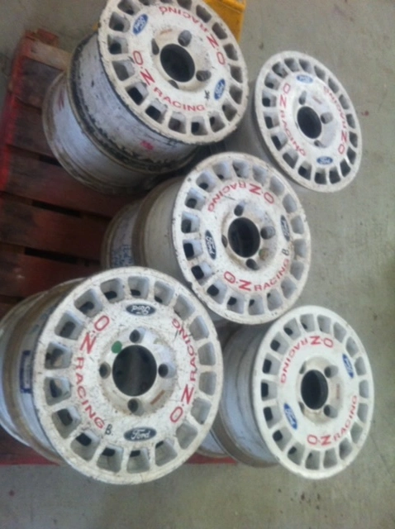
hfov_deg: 40.6
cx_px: 198
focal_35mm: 35
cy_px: 264
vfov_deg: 52.7
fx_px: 534
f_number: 2.8
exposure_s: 1/15
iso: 200
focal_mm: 3.85
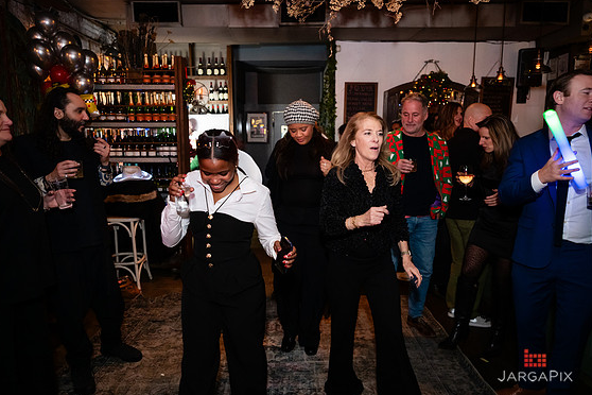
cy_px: 199
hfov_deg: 71.5
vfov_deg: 51.3
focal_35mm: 25
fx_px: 411
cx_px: 292
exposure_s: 1/100
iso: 3200
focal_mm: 24
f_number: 2.8
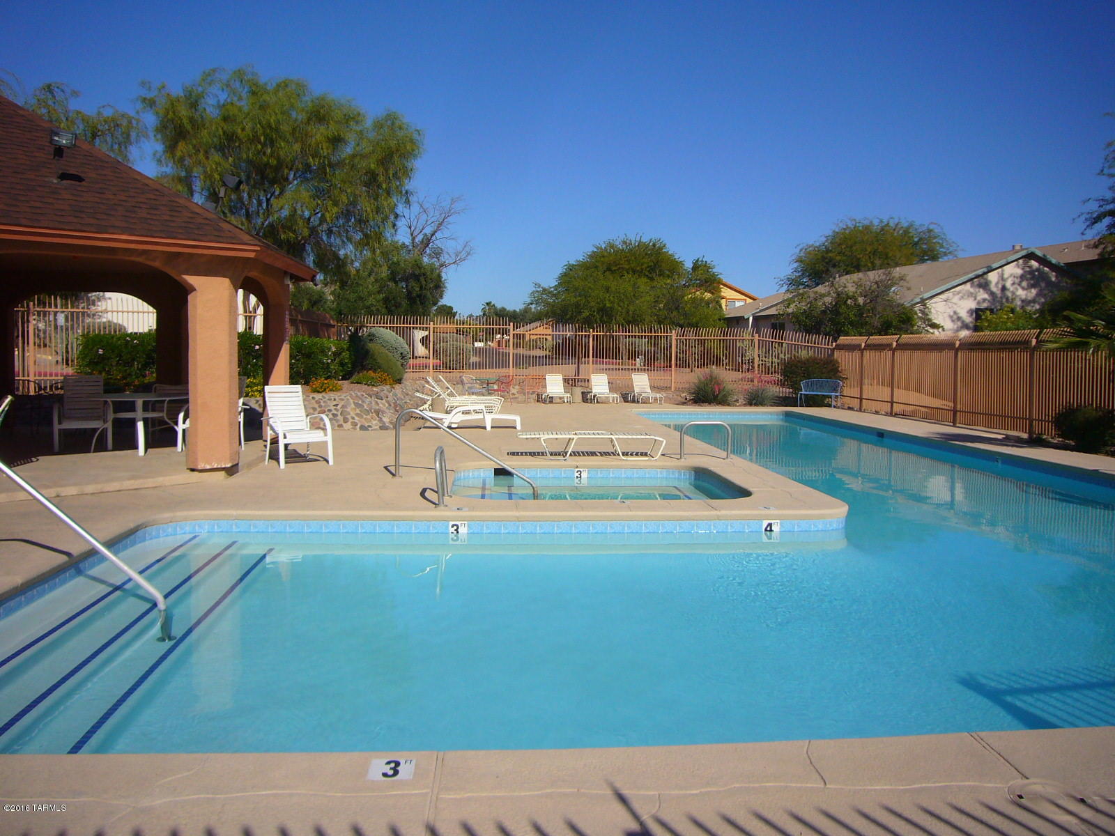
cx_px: 558
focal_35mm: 28
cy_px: 418
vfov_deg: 49.7
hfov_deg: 63.4
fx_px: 902
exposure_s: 1/640
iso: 80
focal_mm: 4.6
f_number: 5.6
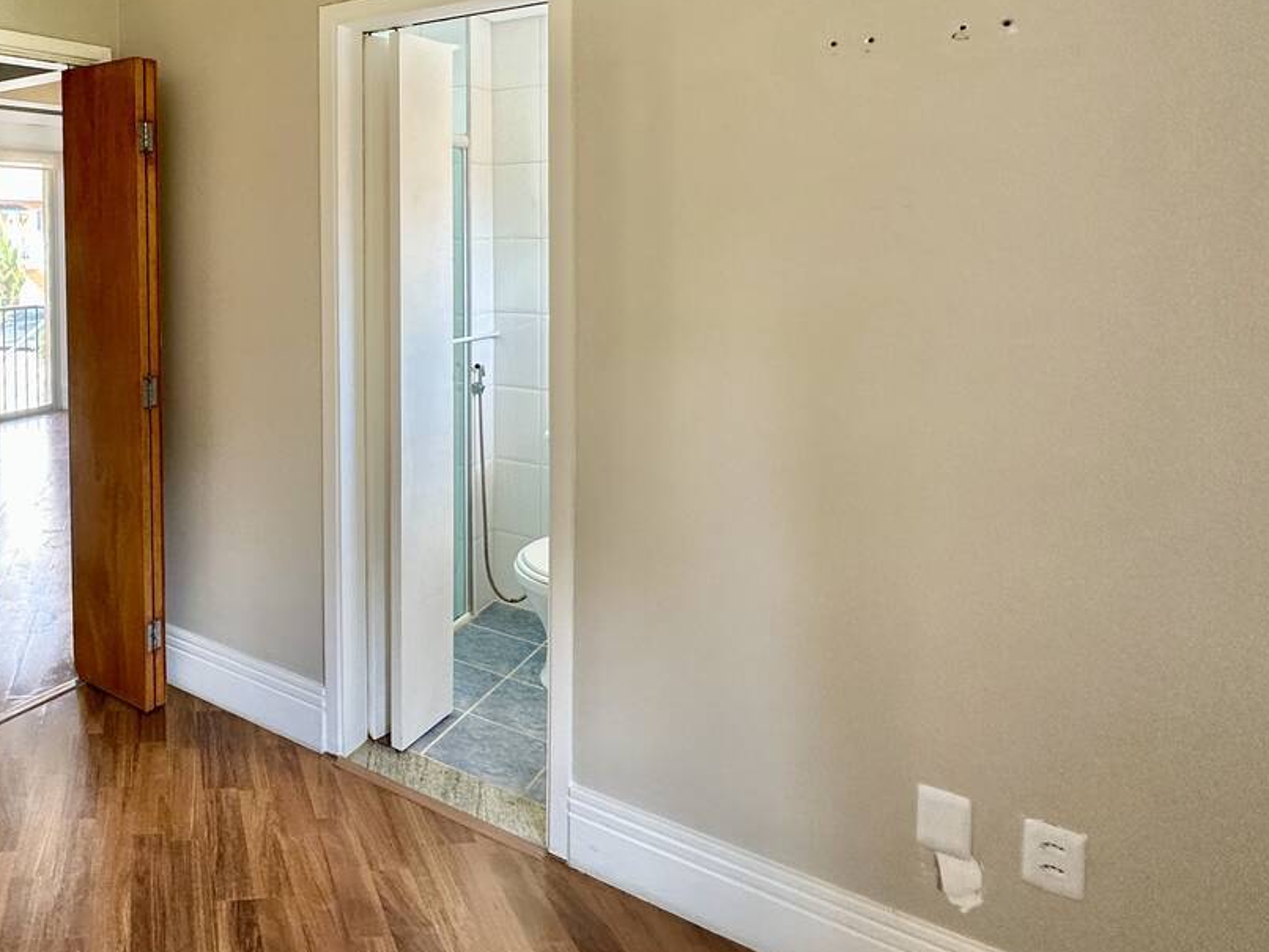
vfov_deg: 52.8
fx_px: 917
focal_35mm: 25
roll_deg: -0.1
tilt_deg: -0.6
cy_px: 252
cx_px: 216
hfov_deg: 62.2
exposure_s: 1/99
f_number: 2.2
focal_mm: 2.22
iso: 125
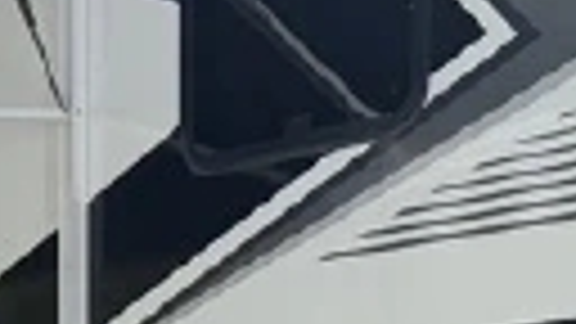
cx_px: 198
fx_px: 2490
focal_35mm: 163
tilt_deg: +3.6
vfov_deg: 7.3
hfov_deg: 13.2
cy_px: 486
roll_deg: -0.9
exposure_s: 1/3425
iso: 100
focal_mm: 6.76
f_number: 1.78
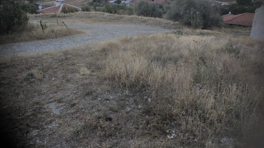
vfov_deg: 39.6
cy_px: 48
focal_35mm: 29
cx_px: 132
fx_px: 203
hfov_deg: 66.1
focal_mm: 4.67
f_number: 2
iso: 50
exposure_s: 1/1082
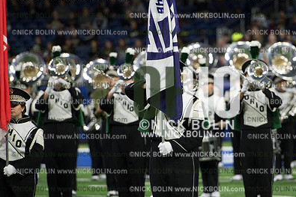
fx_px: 2416
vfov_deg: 4.7
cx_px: 187
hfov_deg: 7.0
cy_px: 102
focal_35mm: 294
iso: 2500
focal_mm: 200
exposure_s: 1/1600
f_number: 3.5
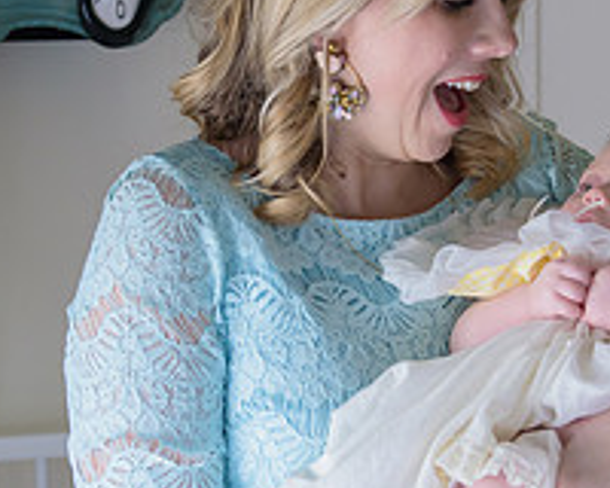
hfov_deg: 22.0
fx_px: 1571
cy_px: 242
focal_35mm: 87
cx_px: 284
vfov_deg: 17.7
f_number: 3.2
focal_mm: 32
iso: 1600
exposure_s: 1/160
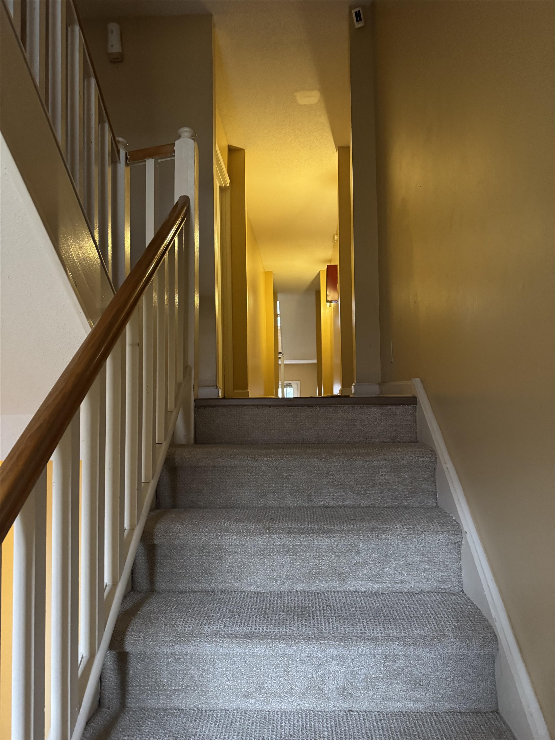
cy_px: 370
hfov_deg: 56.8
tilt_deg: +0.6
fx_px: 513
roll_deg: +0.7
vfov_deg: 71.6
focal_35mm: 24
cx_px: 278
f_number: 1.78
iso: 1000
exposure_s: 1/40
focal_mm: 6.76
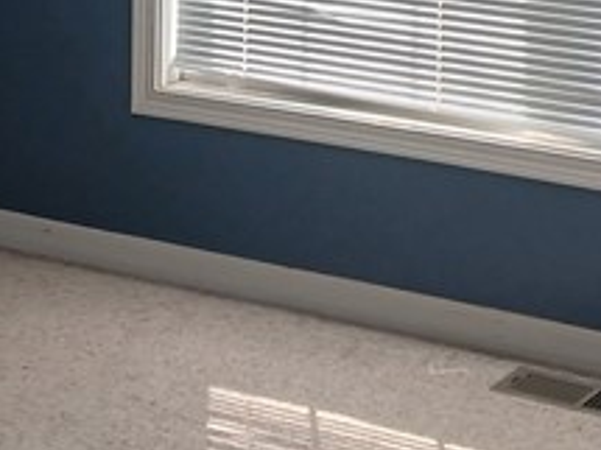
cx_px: 288
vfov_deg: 11.4
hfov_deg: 15.9
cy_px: -238
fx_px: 2152
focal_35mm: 124
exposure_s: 1/60
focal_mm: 3.98
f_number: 1.8
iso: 80
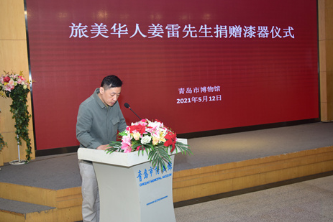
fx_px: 379
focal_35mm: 41
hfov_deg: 47.4
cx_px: 156
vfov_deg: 32.7
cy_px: 110
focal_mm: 38
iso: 1000
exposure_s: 1/60
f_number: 7.1
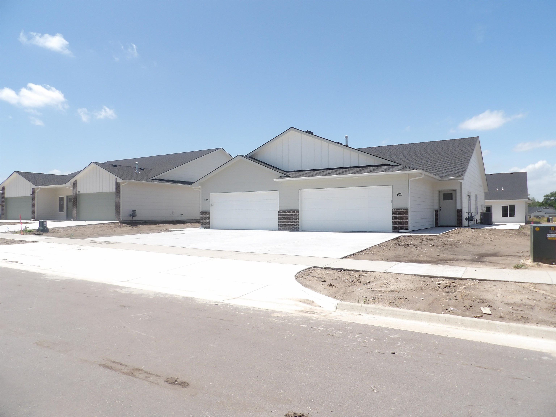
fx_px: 385
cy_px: 208
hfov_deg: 71.6
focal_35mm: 24
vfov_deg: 56.8
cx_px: 278
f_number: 2.8
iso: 100
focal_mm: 4.3
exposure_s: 1/1399
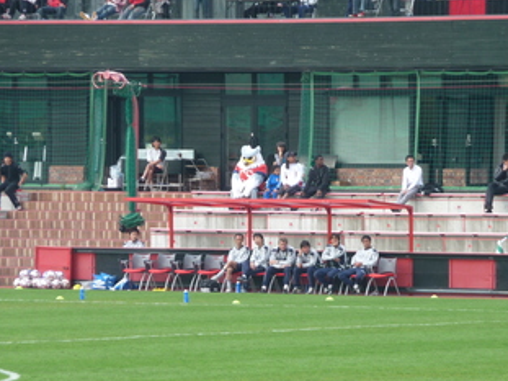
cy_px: 217
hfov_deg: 5.2
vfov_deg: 3.9
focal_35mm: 378
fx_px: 5545
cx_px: 289
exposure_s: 1/160
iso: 100
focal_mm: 47
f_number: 4.9
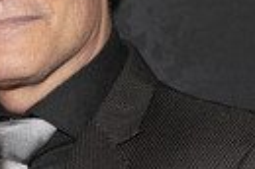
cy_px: 75
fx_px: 1646
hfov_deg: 8.7
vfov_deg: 5.9
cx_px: -115
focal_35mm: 233
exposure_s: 1/200
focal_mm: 67
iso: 800
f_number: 5.6
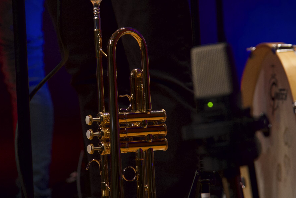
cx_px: 159
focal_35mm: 173
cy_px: 57
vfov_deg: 7.9
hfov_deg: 11.9
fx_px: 1422
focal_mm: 80
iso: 1600
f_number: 4
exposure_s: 1/60
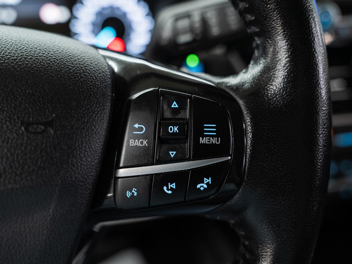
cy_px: 132
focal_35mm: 31
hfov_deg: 57.6
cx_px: 176
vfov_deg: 44.8
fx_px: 320
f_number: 3.5
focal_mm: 29.1
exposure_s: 1/30
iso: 800
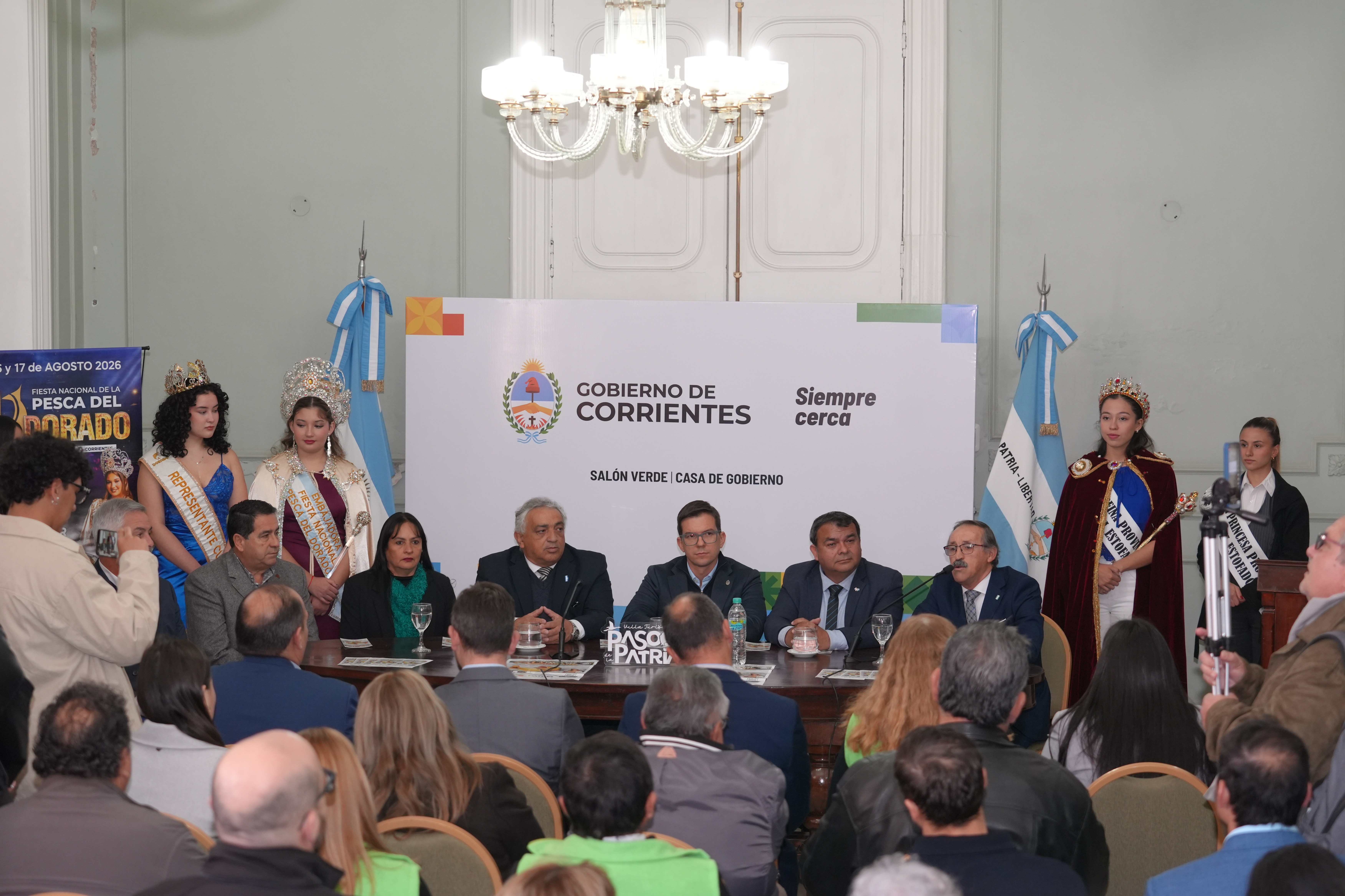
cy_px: 448
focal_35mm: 70
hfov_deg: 28.8
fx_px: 2615
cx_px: 672
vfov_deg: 19.5
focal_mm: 70
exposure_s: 1/160
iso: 2000
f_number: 4
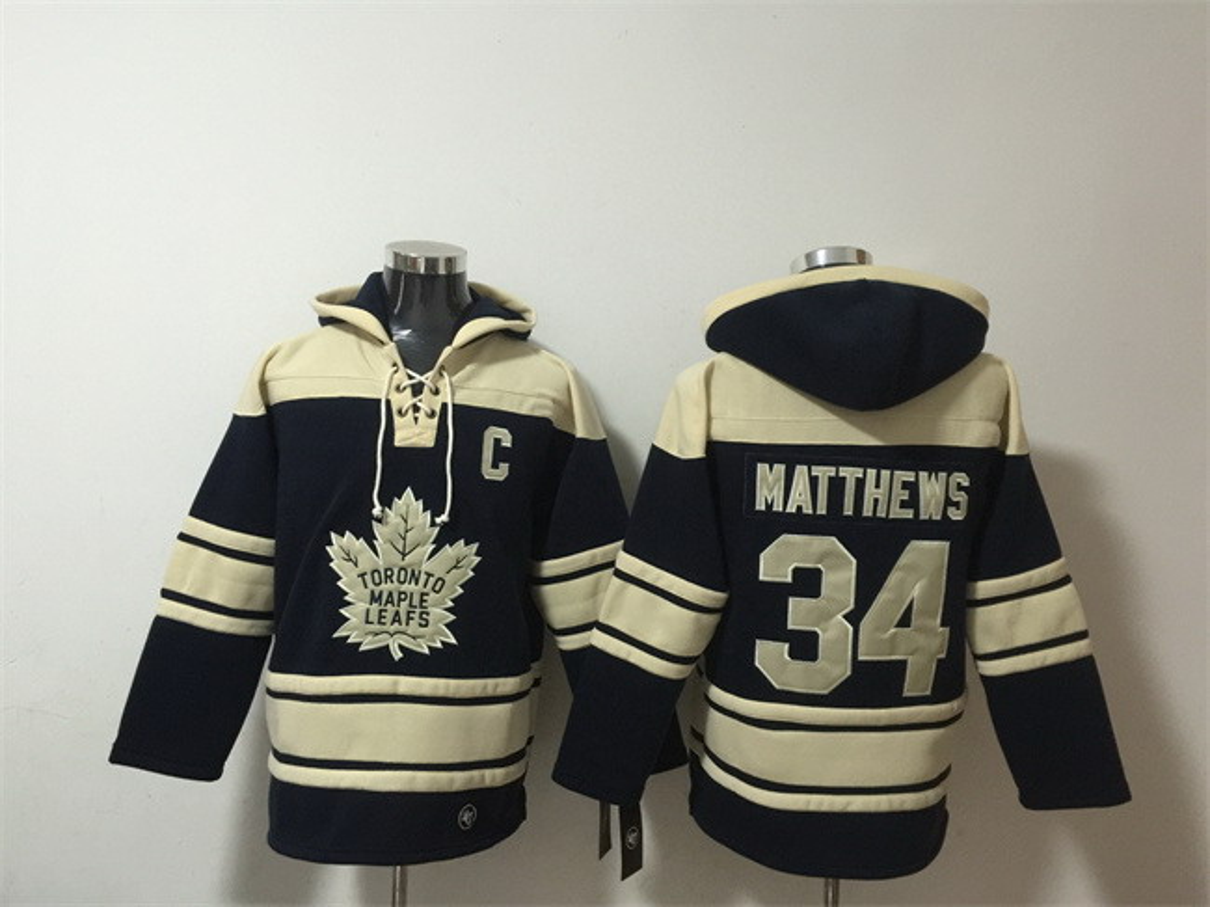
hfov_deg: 61.7
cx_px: 605
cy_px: 454
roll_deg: -3.0
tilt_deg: -2.0
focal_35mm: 29
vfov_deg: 48.2
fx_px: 1013
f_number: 2.2
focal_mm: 4.15
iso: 125
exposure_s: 1/10
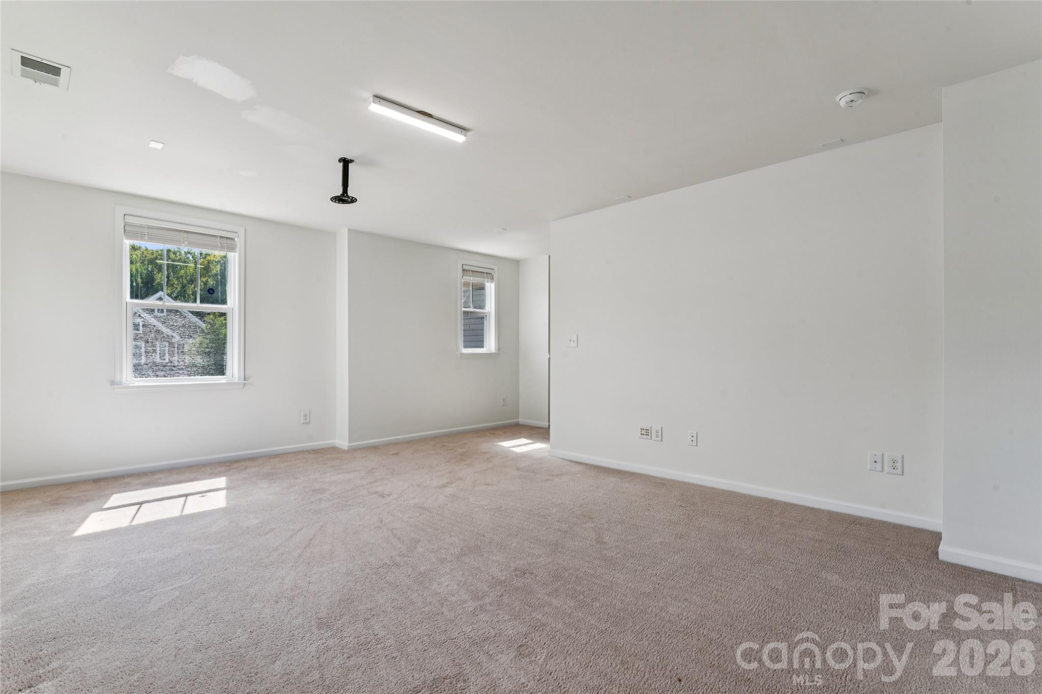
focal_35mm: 16
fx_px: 478
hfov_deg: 95.0
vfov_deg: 72.0
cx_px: 521
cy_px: 347
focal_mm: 16.5
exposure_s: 1/10
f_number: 13
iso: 100
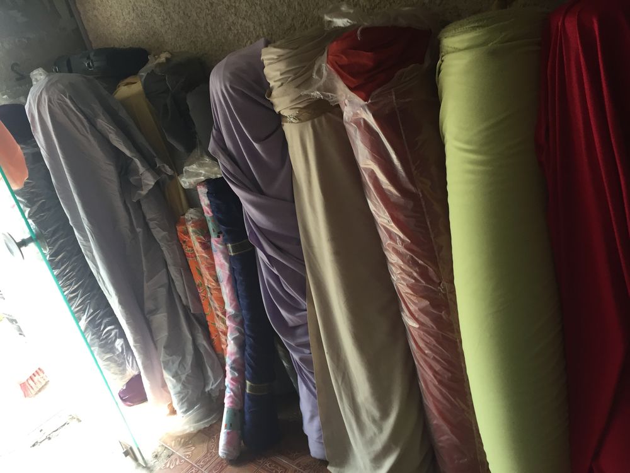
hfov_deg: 61.7
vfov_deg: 48.2
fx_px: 528
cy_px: 236
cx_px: 315
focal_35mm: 29
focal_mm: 4.15
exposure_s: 1/33
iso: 50
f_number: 2.2
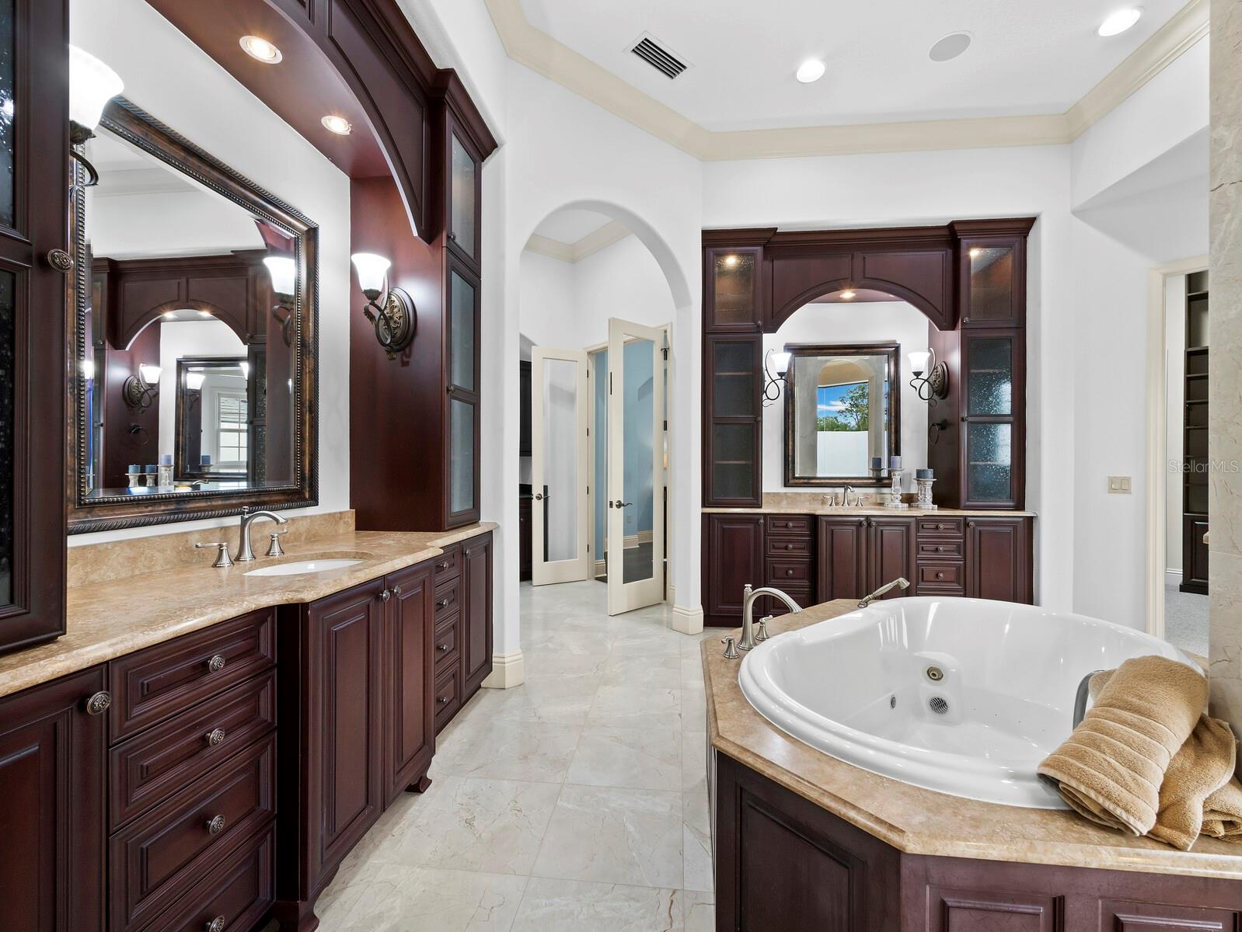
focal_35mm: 14
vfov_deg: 85.7
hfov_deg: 102.0
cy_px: 466
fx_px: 503
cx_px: 621
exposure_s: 1/2
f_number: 11
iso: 320
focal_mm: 7
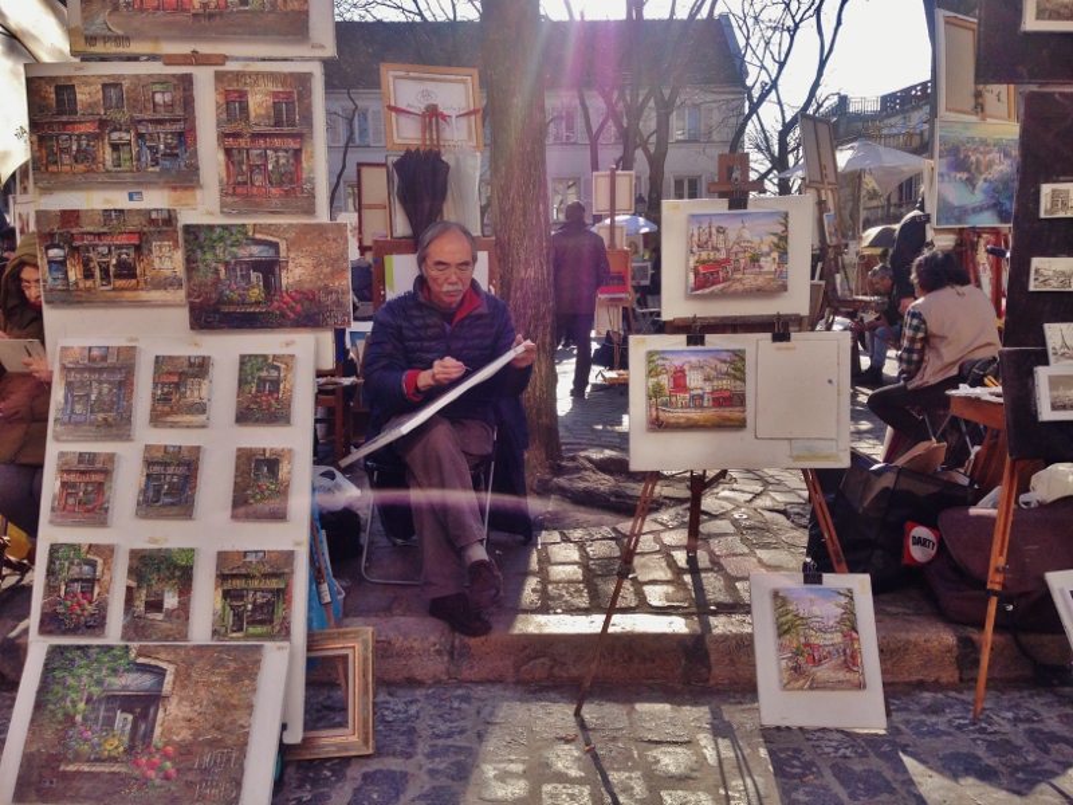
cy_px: 402
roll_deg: +0.3
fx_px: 1023
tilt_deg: -7.5
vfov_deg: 42.9
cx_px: 536
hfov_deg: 55.4
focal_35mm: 33
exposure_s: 1/713
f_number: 2.4
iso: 50
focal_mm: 4.12
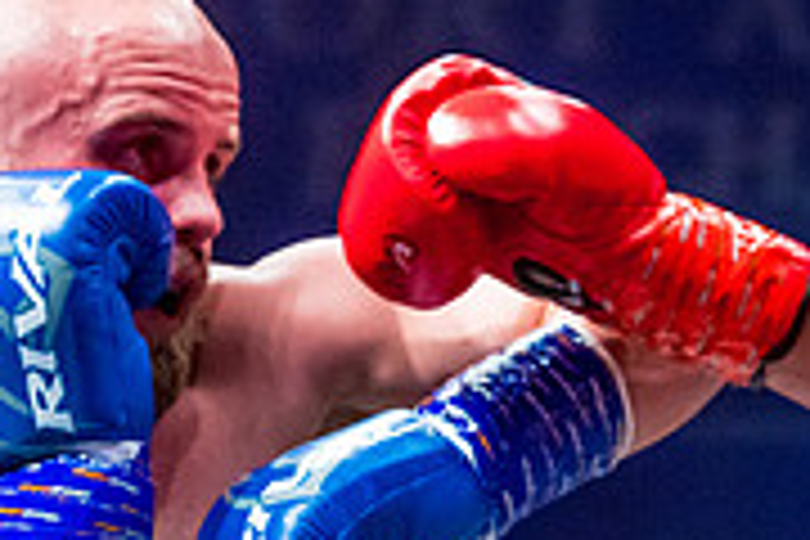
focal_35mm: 272
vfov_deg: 5.0
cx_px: 1046
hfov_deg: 7.5
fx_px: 6120
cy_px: 465
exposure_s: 1/1000
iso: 4000
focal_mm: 70
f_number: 4
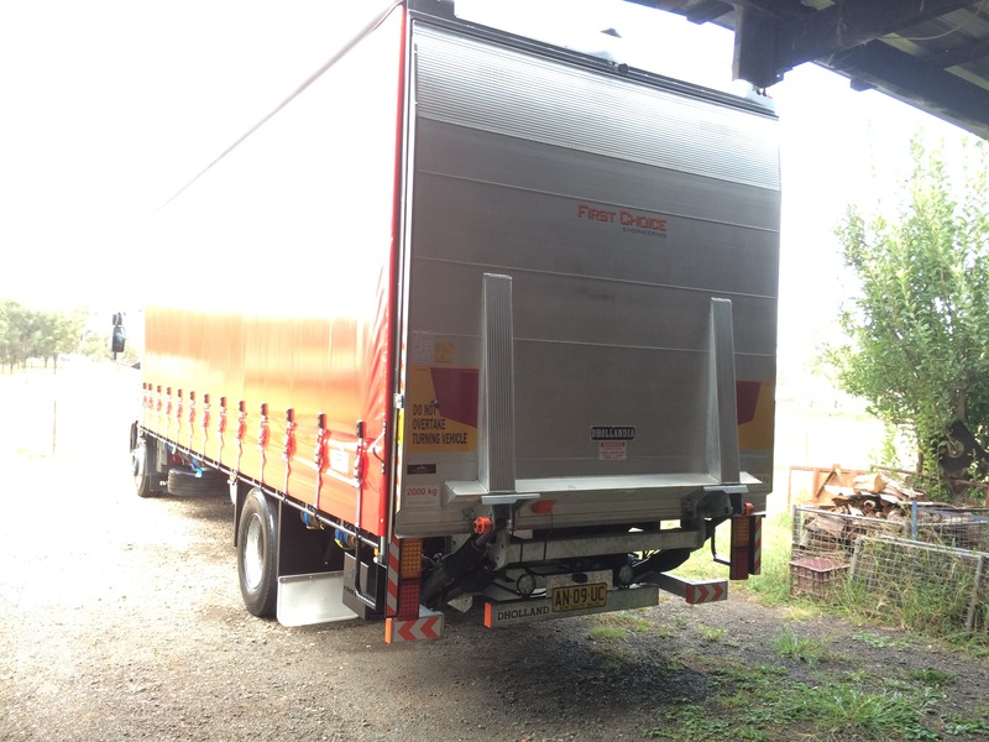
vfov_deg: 48.2
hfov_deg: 61.7
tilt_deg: +0.1
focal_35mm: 29
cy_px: 371
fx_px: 829
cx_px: 494
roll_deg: -1.0
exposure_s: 1/120
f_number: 2.2
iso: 64
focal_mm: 4.15
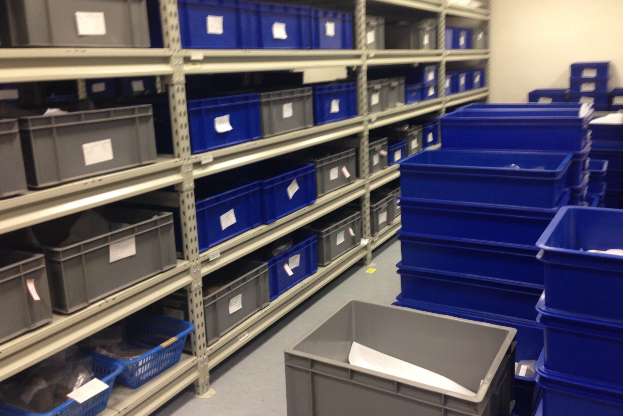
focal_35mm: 35
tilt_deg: -9.3
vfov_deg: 37.8
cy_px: 180
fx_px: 606
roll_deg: +2.8
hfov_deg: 54.4
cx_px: 314
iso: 125
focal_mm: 4.12
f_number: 2.4
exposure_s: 1/20
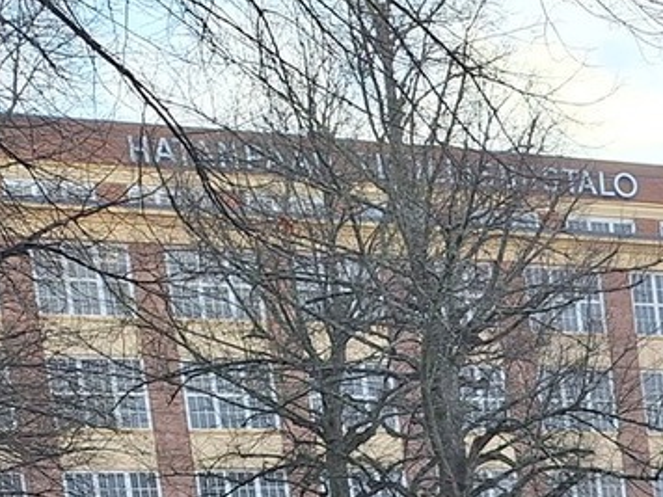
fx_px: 1781
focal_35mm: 93
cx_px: 1082
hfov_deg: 18.0
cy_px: 880
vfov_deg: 14.2
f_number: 1.8
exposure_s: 1/347
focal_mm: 5.54
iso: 40
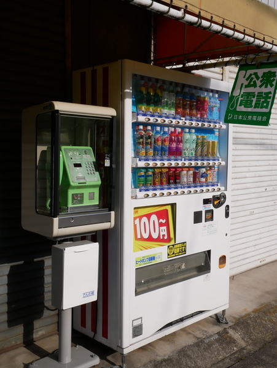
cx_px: 138
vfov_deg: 51.3
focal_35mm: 36
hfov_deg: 39.7
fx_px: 384
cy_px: 184
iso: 800
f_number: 11
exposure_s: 1/1300
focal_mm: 18
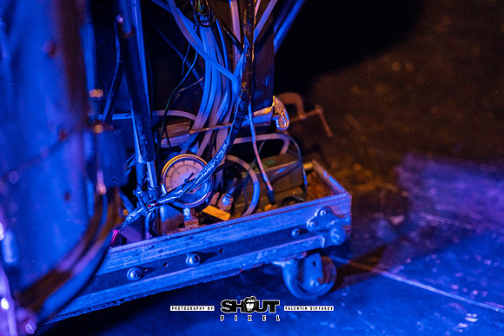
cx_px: 252
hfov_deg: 28.8
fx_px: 980
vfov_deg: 19.5
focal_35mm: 70
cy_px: 168
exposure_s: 1/200
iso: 3200
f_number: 2.8
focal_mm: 70
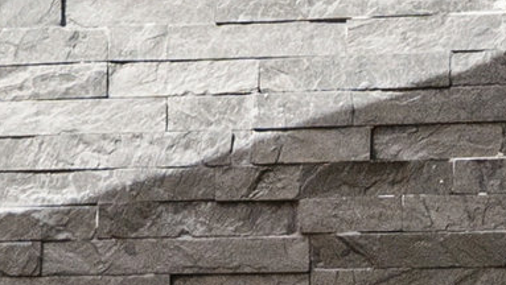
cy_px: 661
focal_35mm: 246
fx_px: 3303
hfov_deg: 8.5
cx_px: -273
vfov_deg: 4.8
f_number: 10
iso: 250
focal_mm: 20
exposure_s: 1/80
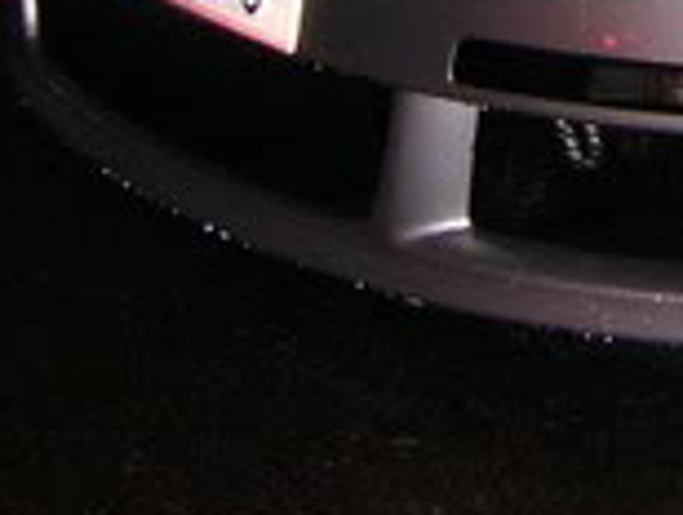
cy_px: -368
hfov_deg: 9.5
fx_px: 3893
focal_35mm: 197
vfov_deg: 7.4
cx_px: 1255
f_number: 2.8
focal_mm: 8
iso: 147
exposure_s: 1/60
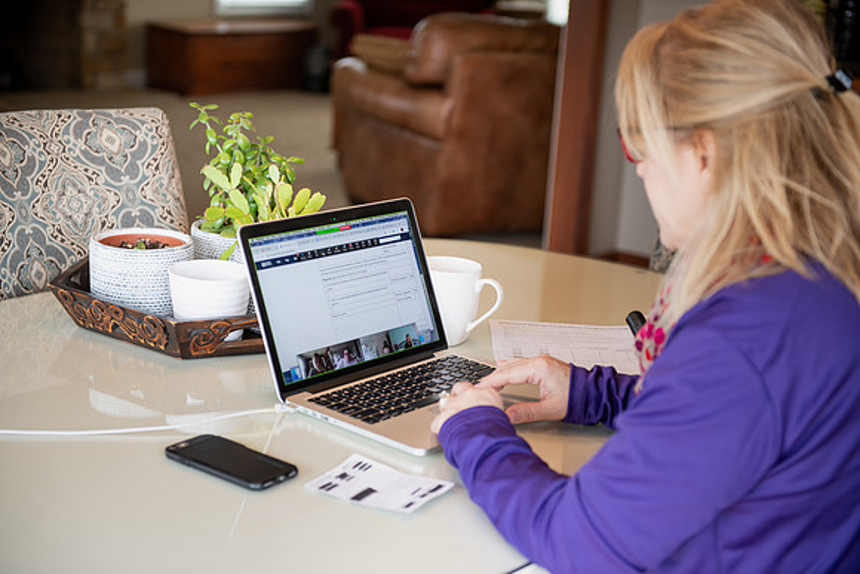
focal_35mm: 60
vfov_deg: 22.6
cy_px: 287
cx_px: 430
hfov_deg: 33.4
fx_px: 1434
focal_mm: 60
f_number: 3.2
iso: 500
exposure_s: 1/100
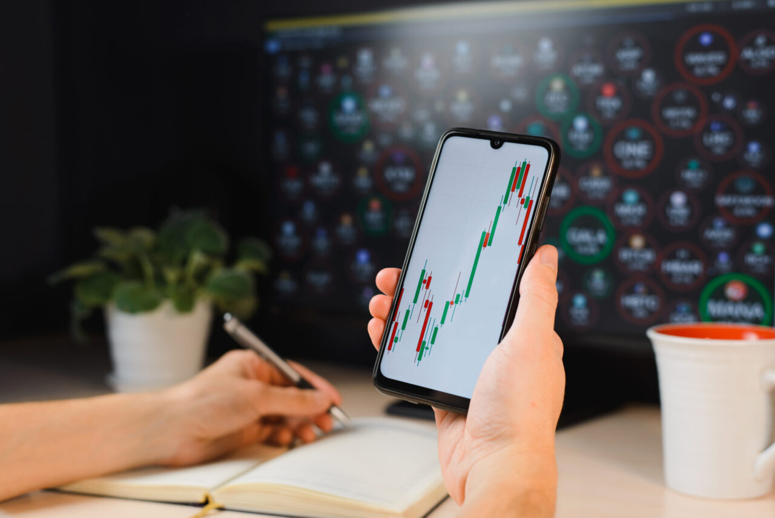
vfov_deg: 27.0
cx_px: 388
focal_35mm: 50
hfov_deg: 39.6
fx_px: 1077
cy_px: 259
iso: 160
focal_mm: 50
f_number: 3.2
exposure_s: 1/100
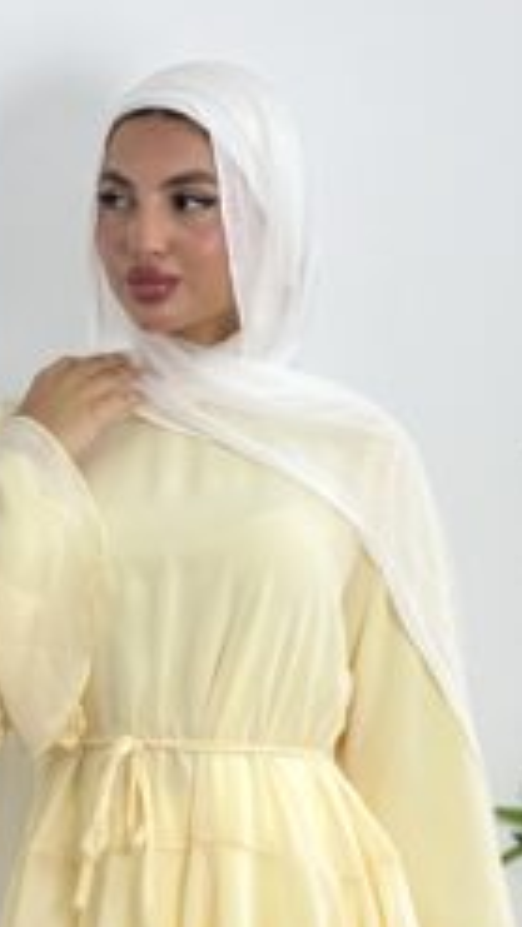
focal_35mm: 265
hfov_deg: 4.6
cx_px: 248
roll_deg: -0.4
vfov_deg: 8.1
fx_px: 6519
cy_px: 961
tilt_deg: -6.3
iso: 50
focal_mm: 16.89
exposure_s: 1/100
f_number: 2.8
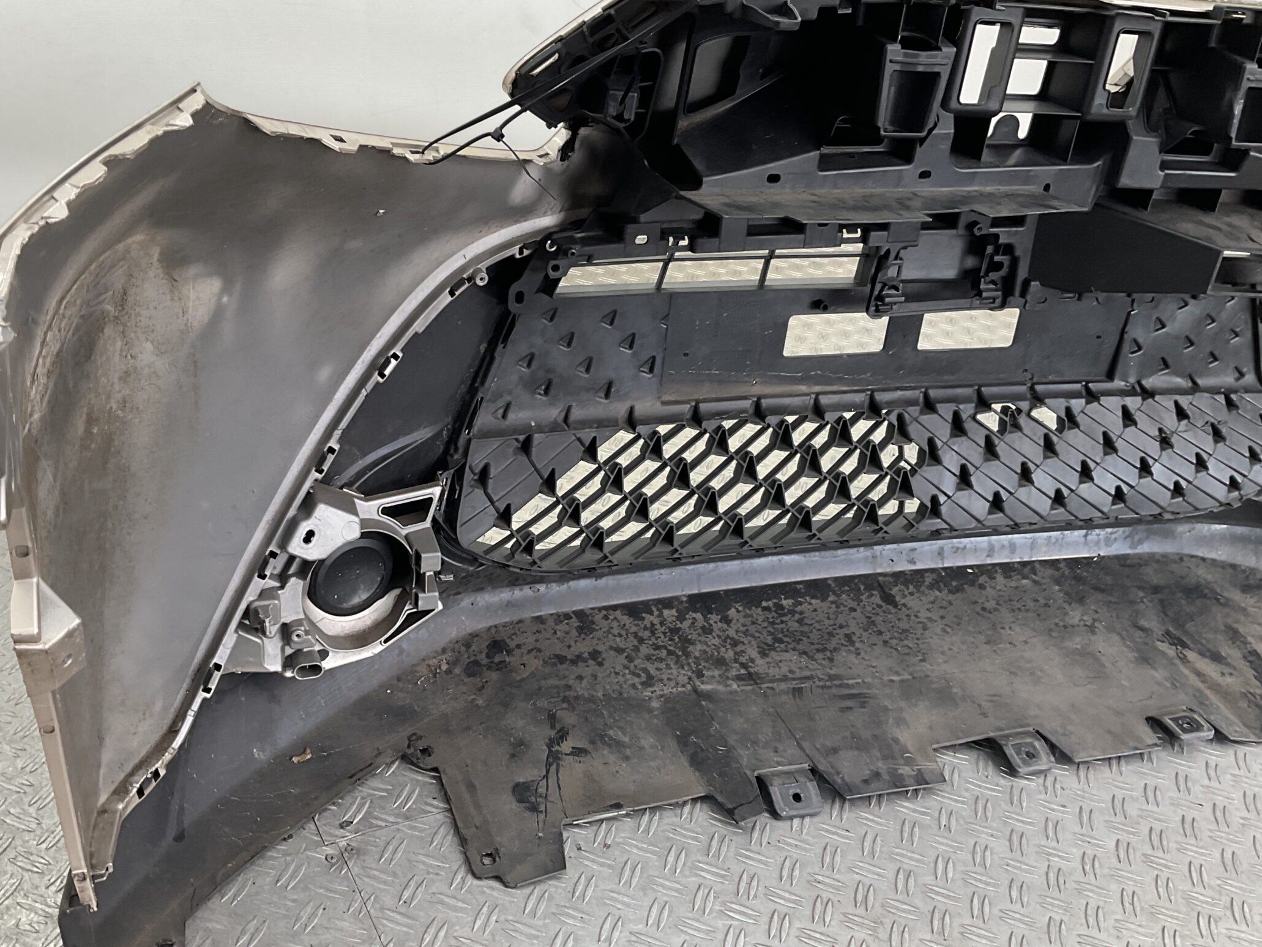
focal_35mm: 36
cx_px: 554
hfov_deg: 51.2
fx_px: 1313
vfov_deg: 39.7
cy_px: 479
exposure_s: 1/120
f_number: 1.8
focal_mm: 3
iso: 32
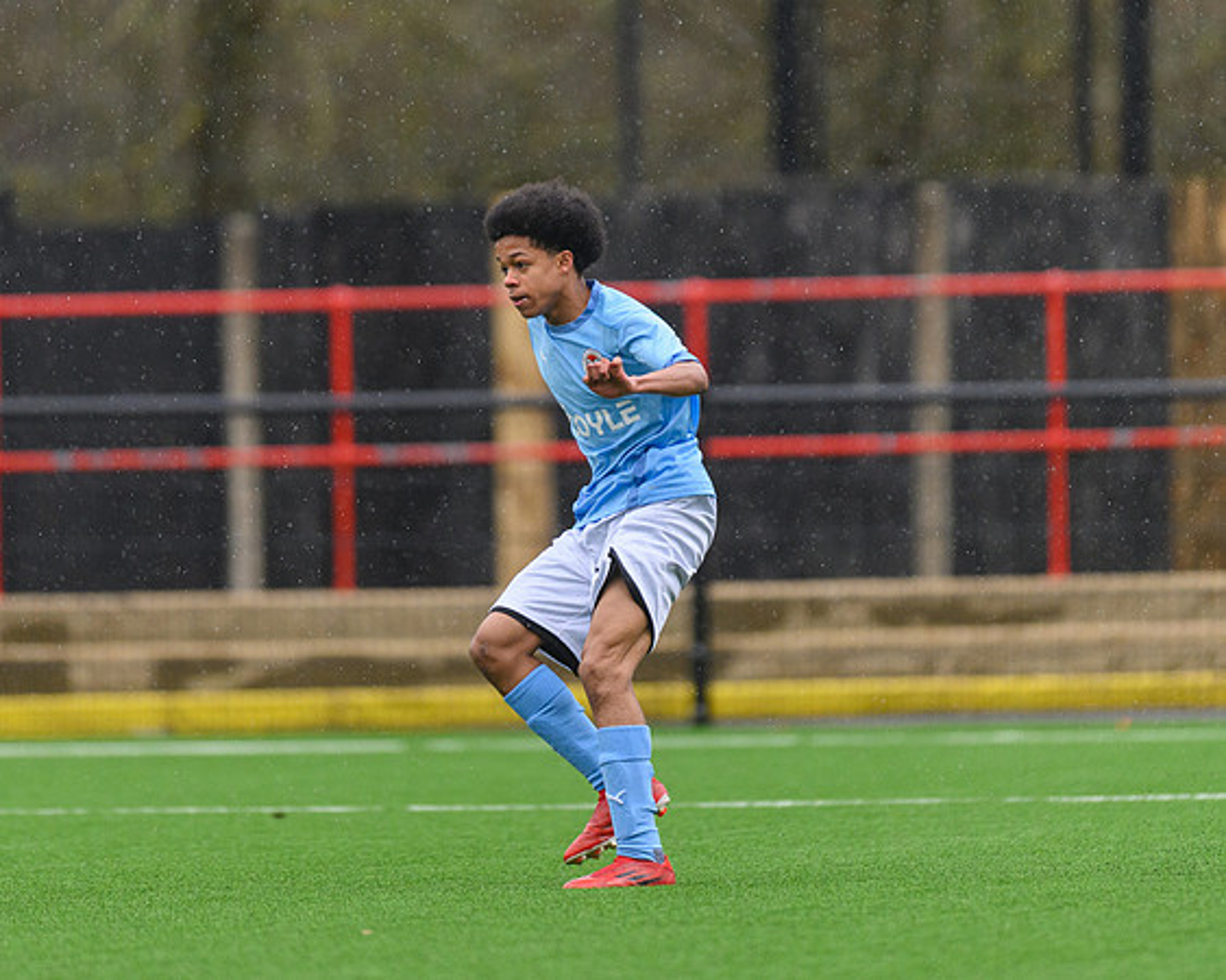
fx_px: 21284
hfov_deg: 3.3
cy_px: 383
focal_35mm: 587
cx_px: 607
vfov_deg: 2.6
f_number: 2.8
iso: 1800
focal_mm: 400
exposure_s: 1/2000
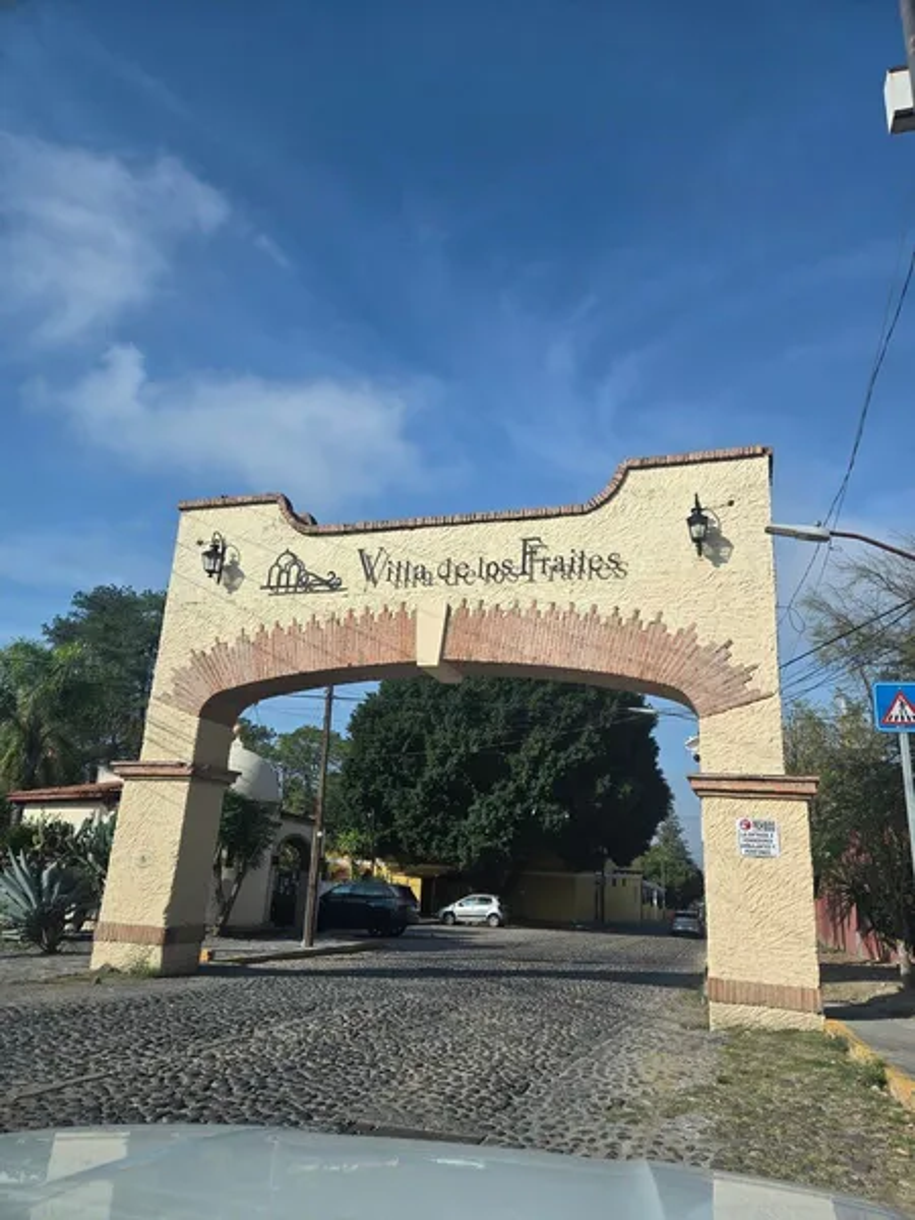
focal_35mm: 23
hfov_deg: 58.9
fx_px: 811
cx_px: 458
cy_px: 610
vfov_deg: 73.9
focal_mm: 5.4
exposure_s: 1/2921
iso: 40
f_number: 1.8
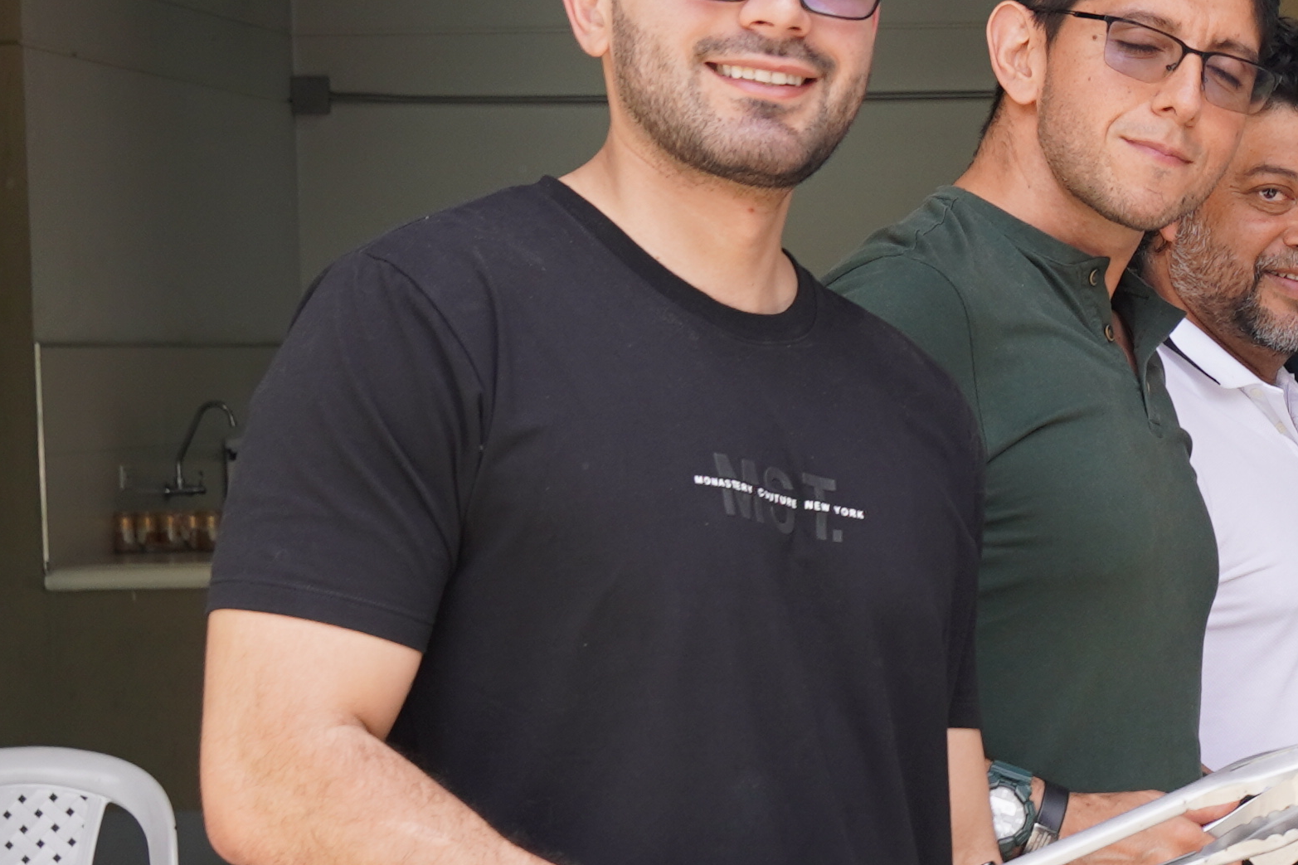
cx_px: 2078
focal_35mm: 138
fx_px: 4975
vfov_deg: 9.8
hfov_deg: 13.8
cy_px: 966
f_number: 4.5
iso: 125
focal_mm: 24
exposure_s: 1/160
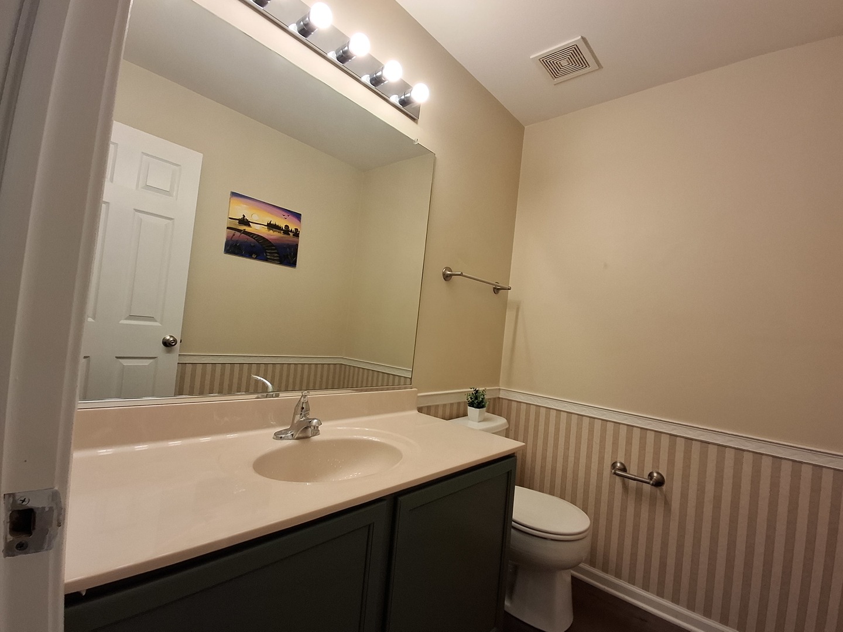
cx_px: 422
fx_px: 390
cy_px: 316
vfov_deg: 78.1
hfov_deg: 94.5
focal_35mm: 16
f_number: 2.2
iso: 80
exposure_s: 1/60
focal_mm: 1.64
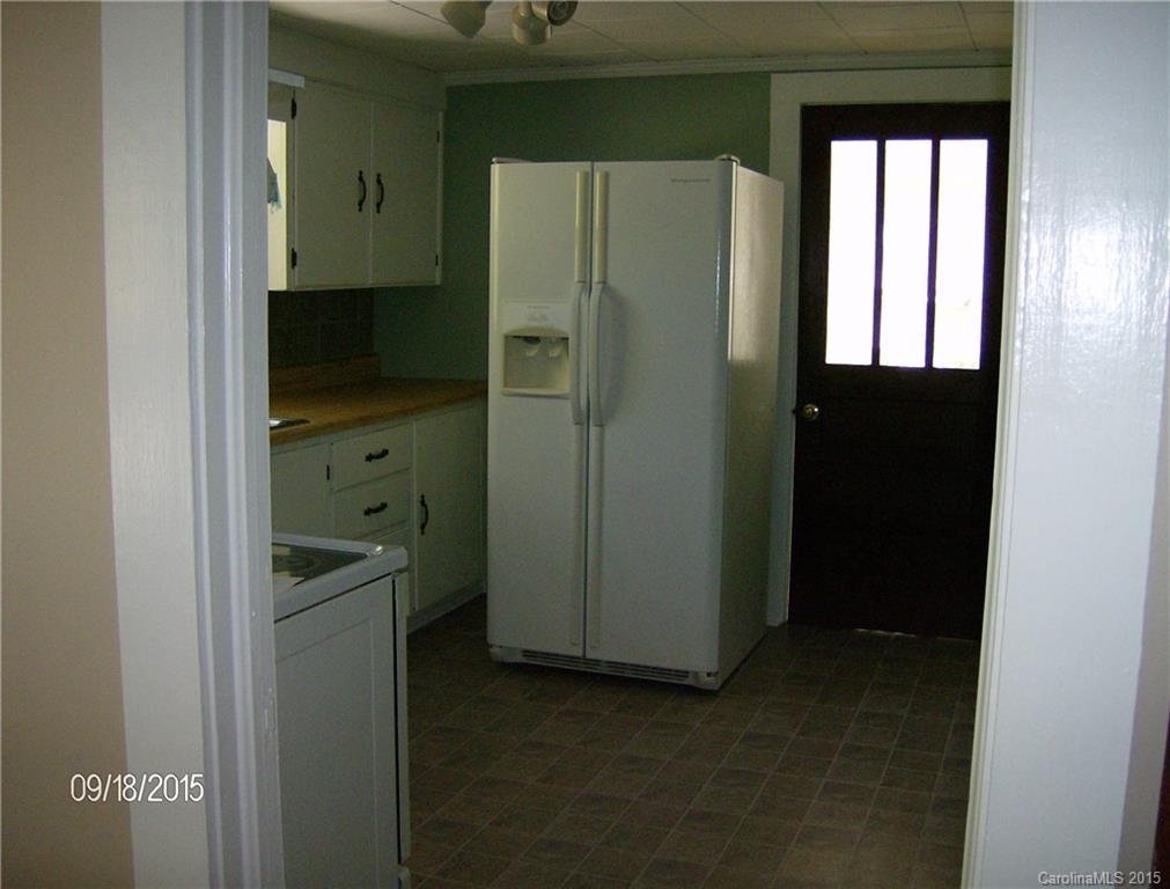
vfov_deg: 40.0
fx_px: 1222
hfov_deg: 51.1
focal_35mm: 36
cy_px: 444
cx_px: 585
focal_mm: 6
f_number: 2.8
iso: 200
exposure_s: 1/60
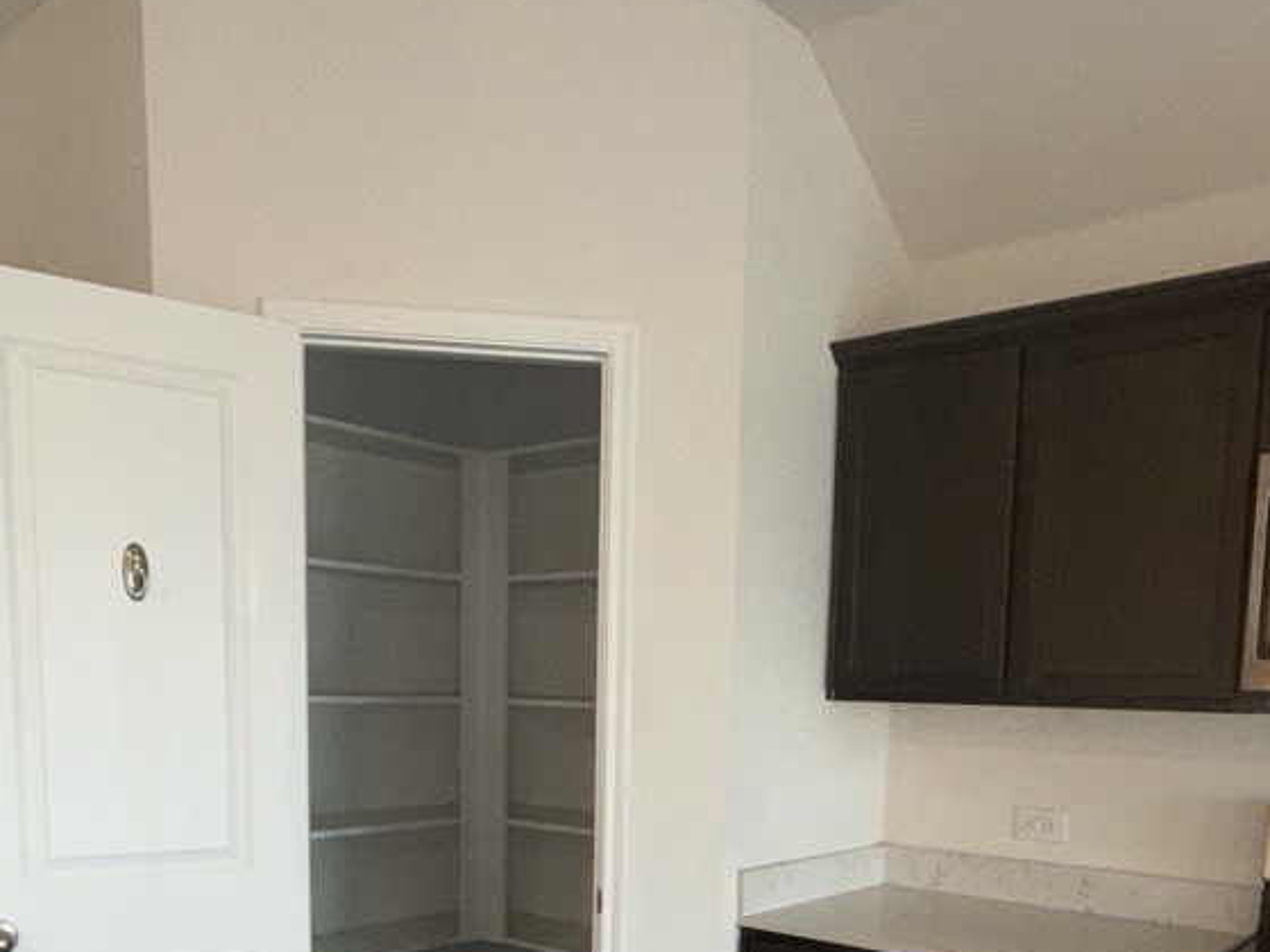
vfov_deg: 41.3
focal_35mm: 32
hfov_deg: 56.8
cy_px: 823
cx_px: 671
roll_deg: -1.5
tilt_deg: -6.9
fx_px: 1174
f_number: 2.2
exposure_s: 1/60
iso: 100
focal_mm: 2.22
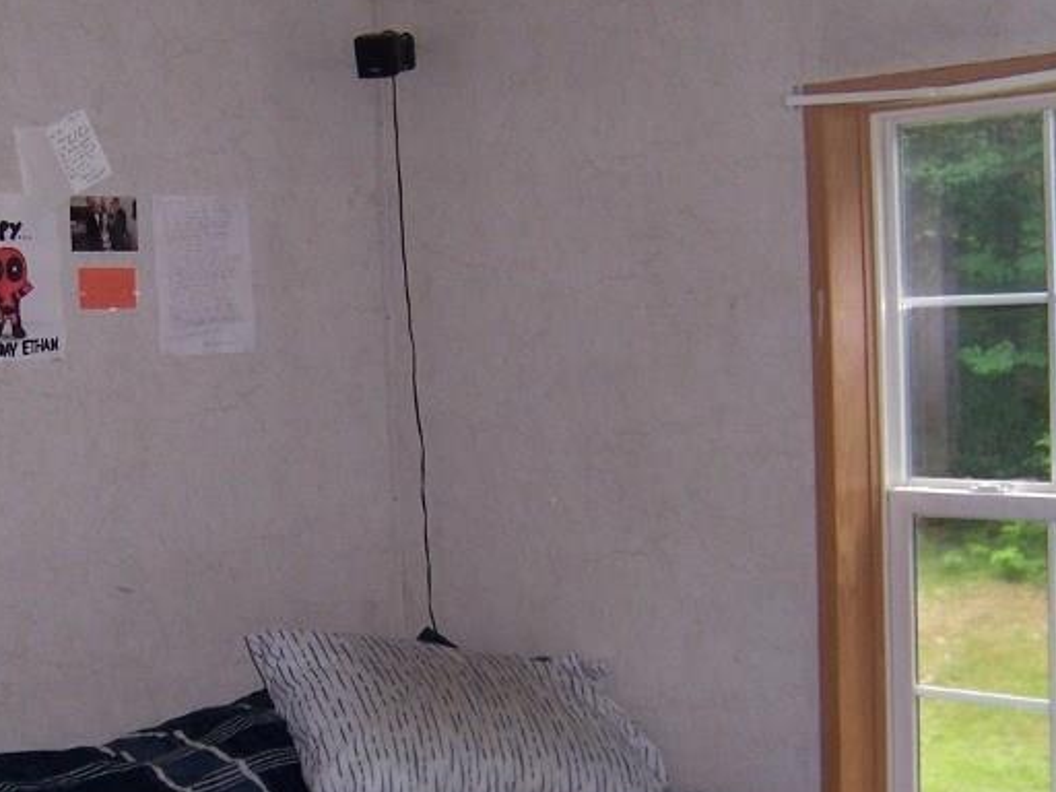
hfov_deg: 28.8
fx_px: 2013
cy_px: 452
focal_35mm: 66
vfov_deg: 22.2
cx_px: 219
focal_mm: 5.5
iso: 80
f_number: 2.8
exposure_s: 1/60
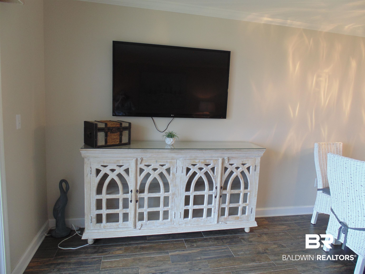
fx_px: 232
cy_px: 137
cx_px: 182
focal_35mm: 22
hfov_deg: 76.4
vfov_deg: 61.1
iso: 100
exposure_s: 1/30
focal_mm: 4
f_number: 3.1
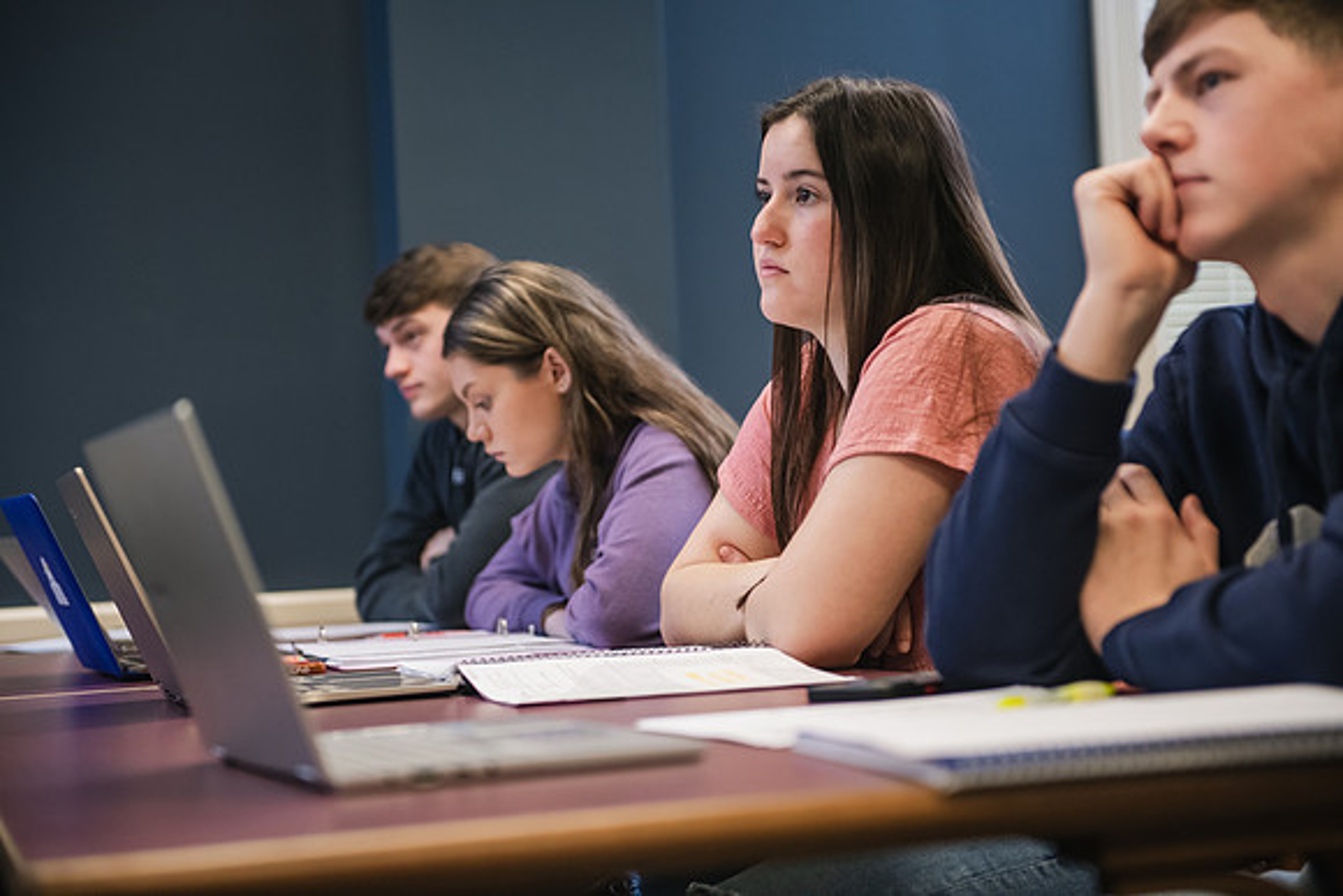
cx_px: 672
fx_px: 2612
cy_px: 448
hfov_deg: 28.8
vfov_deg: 19.5
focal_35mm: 70
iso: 1250
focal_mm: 70
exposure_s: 1/200
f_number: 2.8
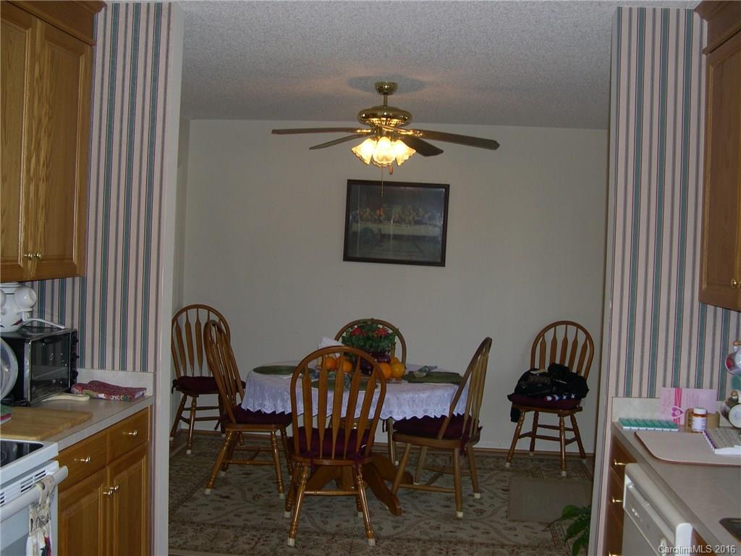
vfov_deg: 37.7
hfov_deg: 49.0
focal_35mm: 38
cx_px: 370
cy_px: 278
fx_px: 813
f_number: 2.8
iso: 120
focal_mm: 8
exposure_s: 1/60
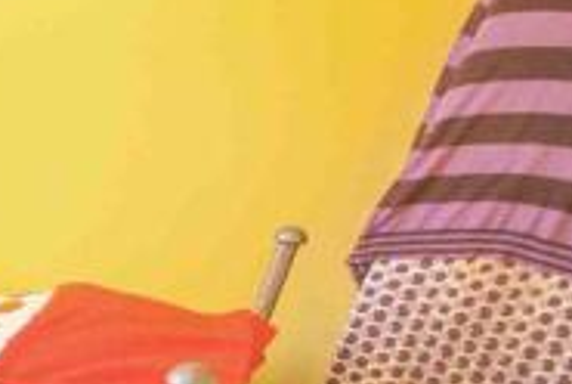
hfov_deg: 24.5
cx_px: -368
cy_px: 390
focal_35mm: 53
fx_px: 843
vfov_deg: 24.4
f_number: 4
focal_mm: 10
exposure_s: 1/30
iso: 720
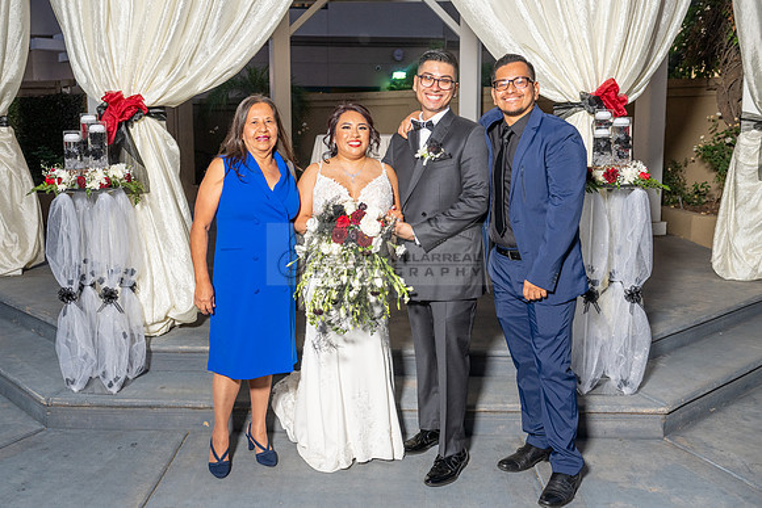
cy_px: 229
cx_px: 343
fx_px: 792
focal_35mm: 37
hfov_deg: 51.3
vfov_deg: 35.6
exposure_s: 1/200
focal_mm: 34
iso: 640
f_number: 4.5
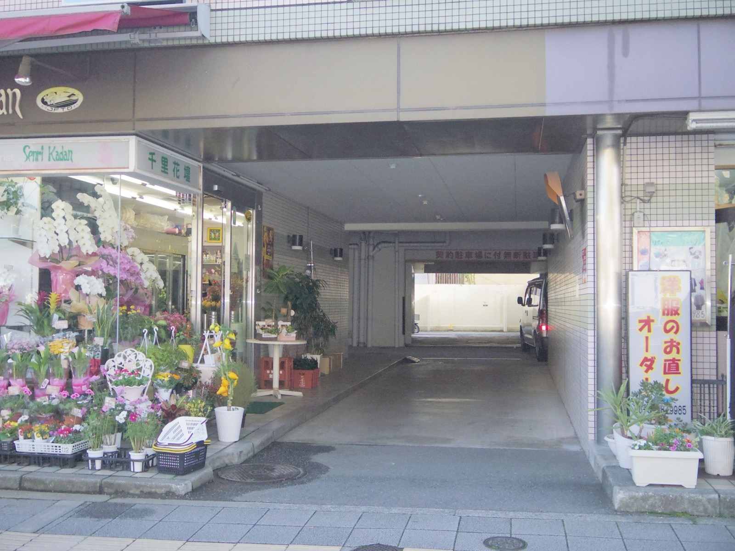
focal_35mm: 39
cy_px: 276
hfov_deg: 47.9
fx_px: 828
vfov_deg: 36.8
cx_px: 368
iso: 800
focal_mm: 8.5
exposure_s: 1/250
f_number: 1.9
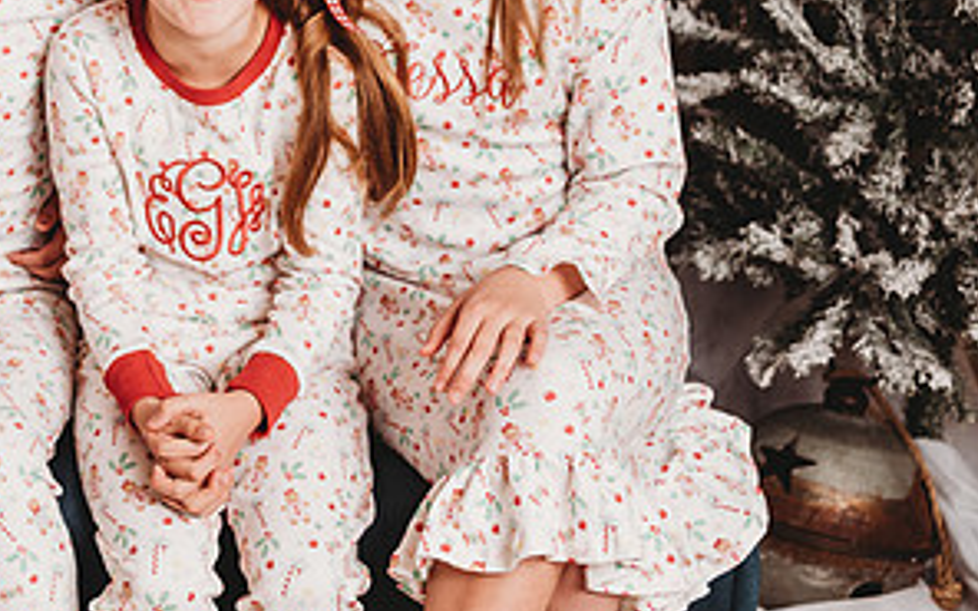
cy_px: 5
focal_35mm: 96
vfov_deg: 13.4
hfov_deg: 21.1
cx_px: 69
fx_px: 2559
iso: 100
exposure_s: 1/160
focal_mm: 48
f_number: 4
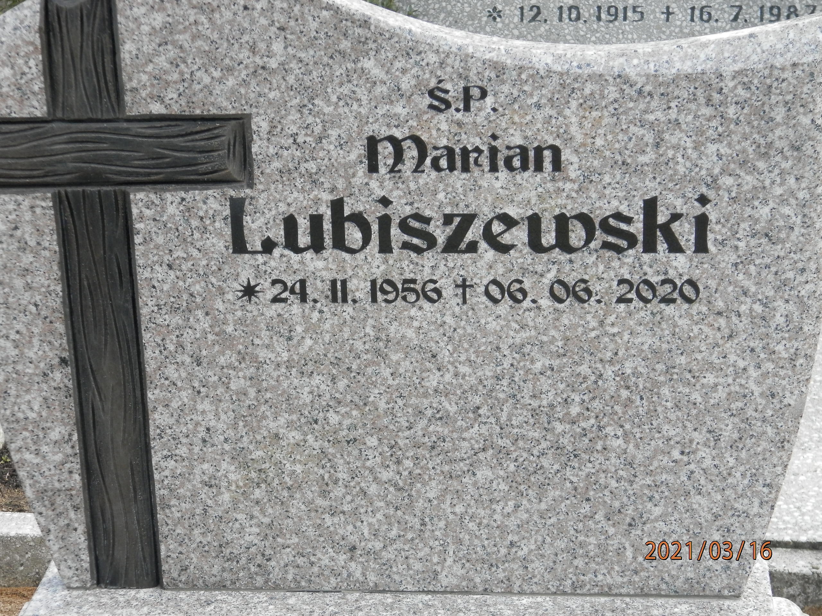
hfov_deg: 23.8
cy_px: 308
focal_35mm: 82
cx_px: 411
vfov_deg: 18.0
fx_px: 1947
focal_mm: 14.6
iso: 160
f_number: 4.2
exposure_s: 1/160
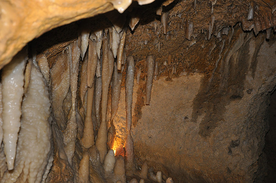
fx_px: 459
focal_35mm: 60
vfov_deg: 22.6
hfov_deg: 33.4
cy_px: 92
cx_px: 138
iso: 800
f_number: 4.5
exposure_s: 1/60
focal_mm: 40
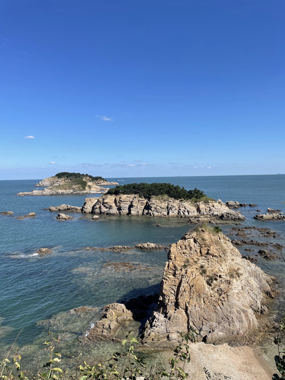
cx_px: 142
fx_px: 285
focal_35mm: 26
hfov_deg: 53.1
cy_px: 190
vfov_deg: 67.3
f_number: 1.6
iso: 32
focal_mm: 4.2
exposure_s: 1/3861
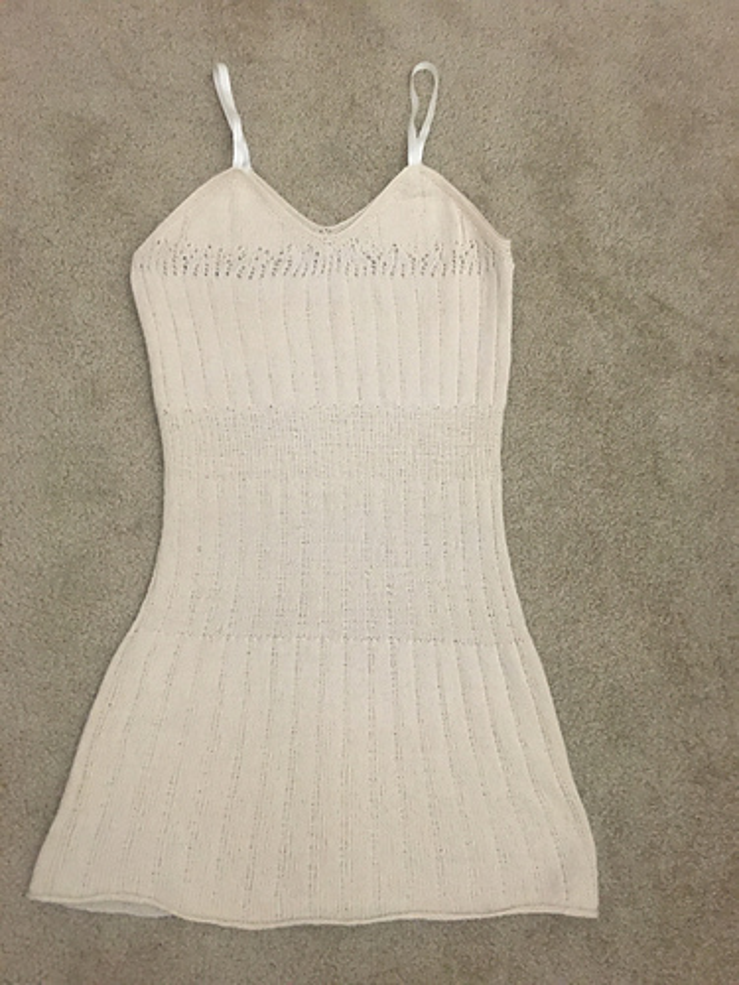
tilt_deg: -79.4
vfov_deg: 61.7
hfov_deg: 48.2
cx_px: 370
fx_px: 825
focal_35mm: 29
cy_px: 492
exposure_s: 1/25
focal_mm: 4.15
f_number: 2.2
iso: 200
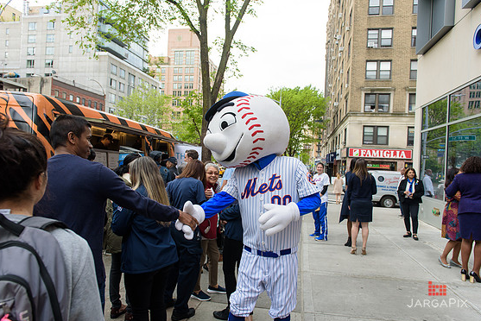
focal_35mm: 25
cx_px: 239
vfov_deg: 51.3
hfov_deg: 71.5
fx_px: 334
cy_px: 159
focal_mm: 24
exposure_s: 1/250
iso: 200
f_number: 4
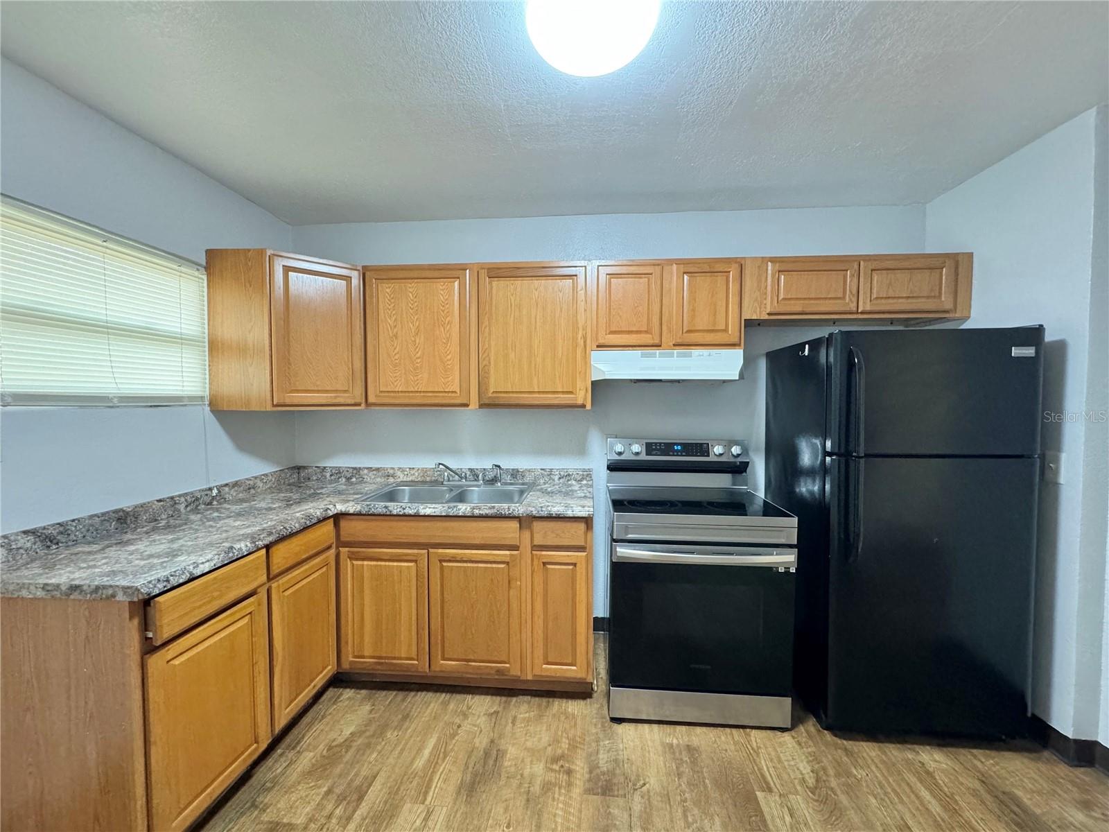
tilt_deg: -2.5
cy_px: 416
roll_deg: +0.0
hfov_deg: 102.1
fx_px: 449
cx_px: 554
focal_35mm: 14
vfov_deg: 85.7
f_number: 2.2
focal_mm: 2.22
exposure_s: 1/60
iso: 400
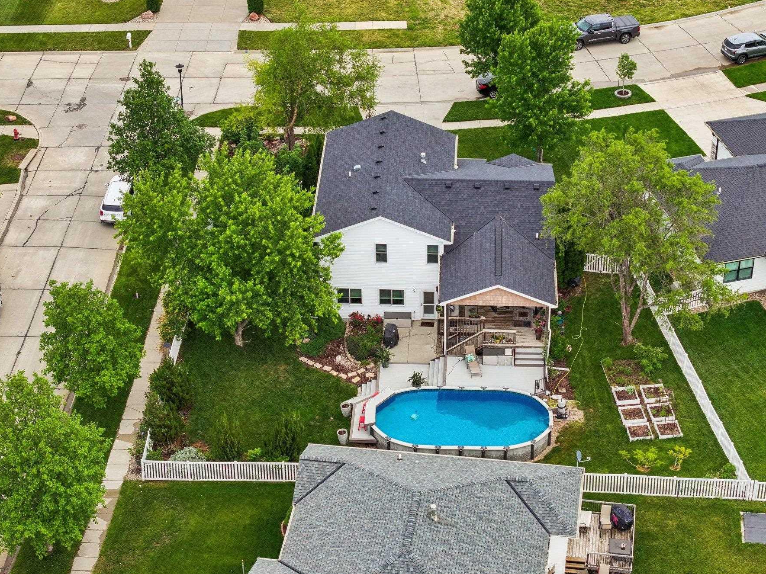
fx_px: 1792
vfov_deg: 18.2
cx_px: 420
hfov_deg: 24.1
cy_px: 276
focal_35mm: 81
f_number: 2.8
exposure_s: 1/40
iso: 110
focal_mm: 19.4
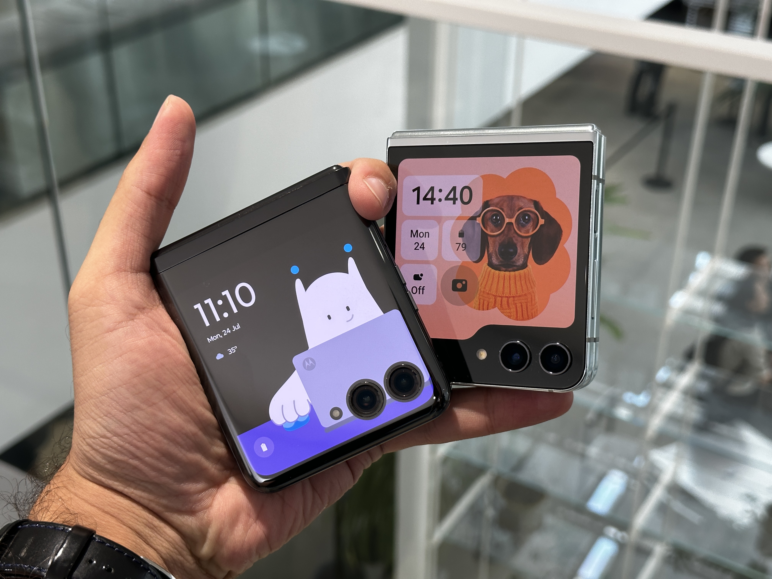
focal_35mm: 48
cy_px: 290
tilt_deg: -31.1
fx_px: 1070
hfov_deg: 39.7
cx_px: 386
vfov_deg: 30.3
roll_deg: -0.7
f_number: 1.78
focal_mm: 6.86
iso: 80
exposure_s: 1/120
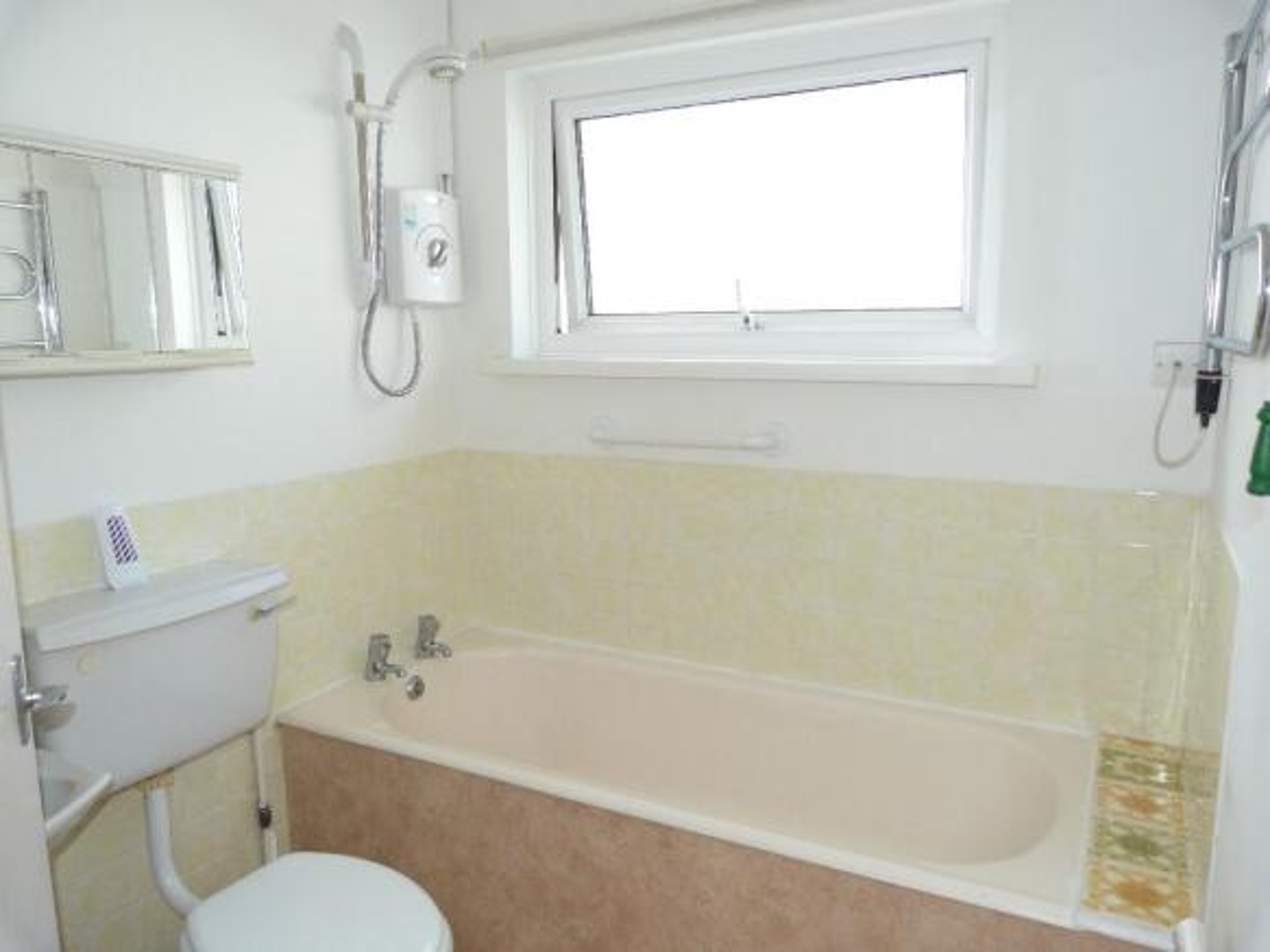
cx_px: 635
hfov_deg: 69.4
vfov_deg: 54.9
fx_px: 917
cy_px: 476
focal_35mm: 25
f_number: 2.8
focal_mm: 4.5
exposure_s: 1/80
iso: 80
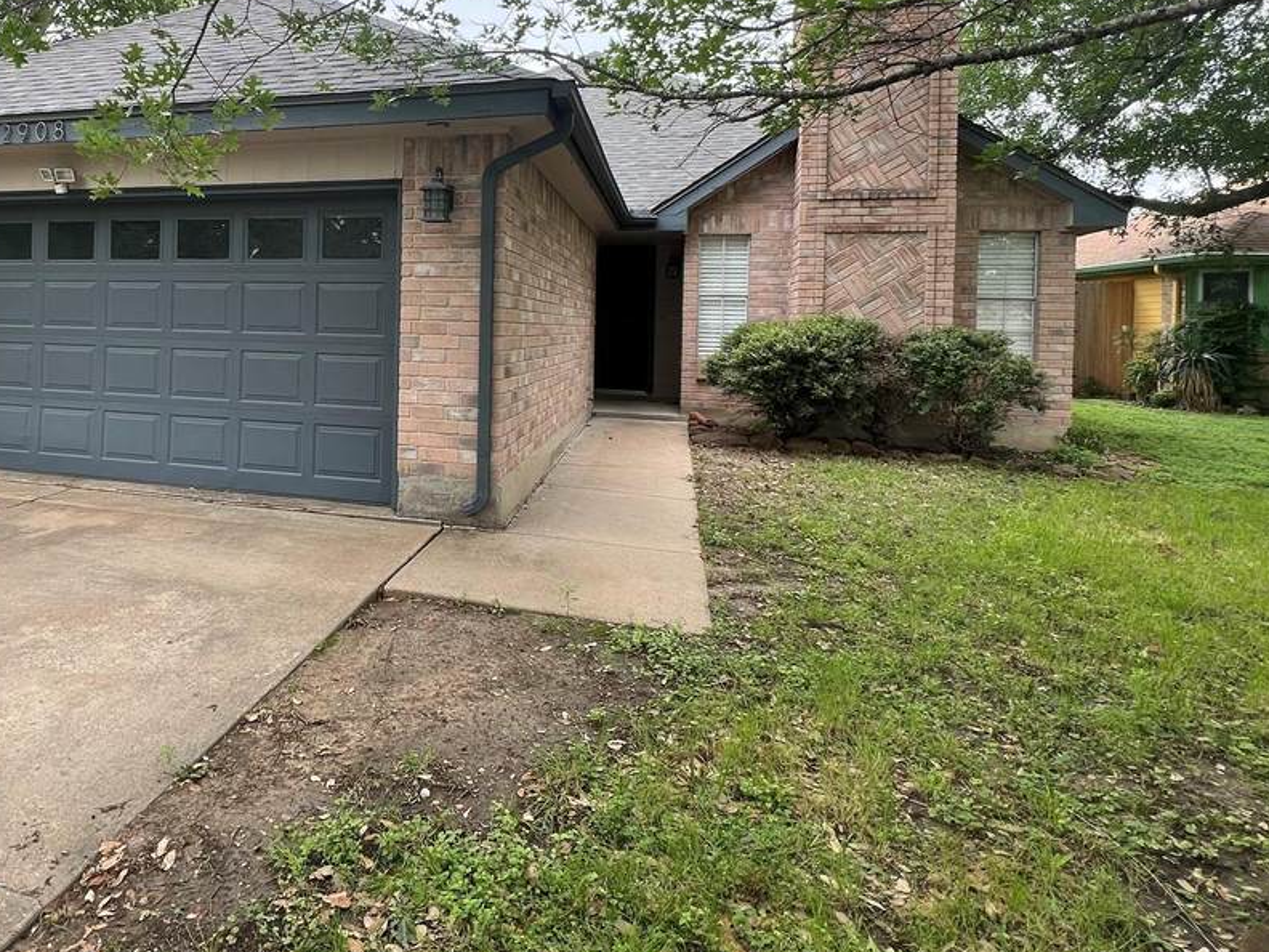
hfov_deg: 76.3
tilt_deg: -1.3
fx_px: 770
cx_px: 417
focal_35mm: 21
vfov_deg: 62.2
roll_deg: -0.8
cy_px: 335
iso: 32
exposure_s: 1/132
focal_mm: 1.57
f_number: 1.8
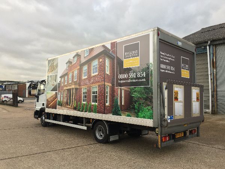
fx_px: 188
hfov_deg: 61.7
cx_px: 112
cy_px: 84
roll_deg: +0.5
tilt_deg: +1.7
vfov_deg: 48.2
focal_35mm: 29
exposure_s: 1/100
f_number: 2.2
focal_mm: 4.15
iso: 32
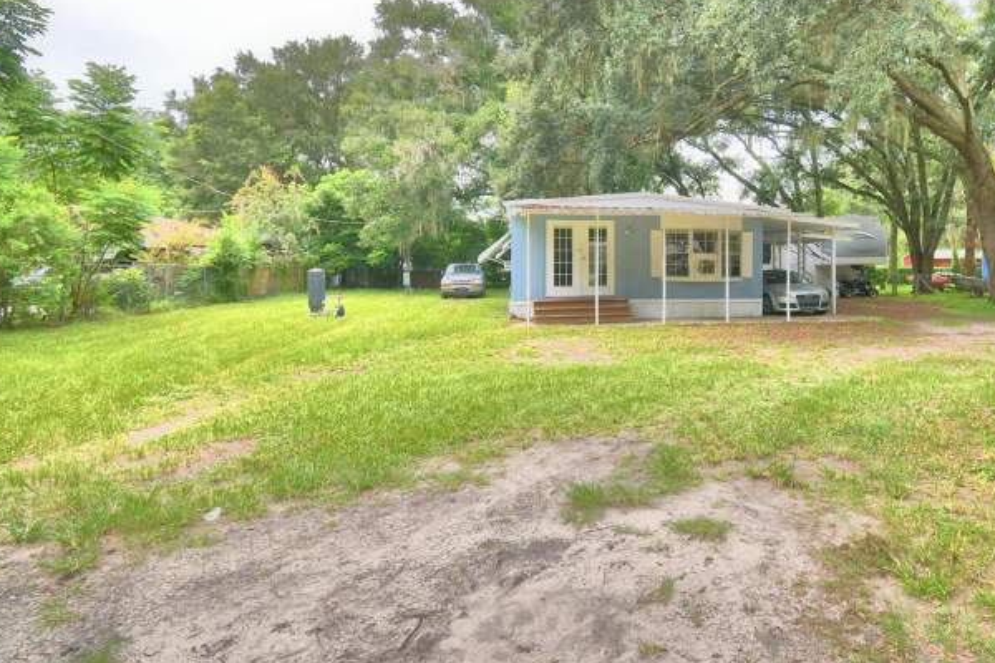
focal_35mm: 20
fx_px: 553
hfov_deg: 81.9
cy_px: 259
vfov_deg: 61.3
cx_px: 638
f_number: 6.3
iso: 100
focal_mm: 10
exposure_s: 1/250
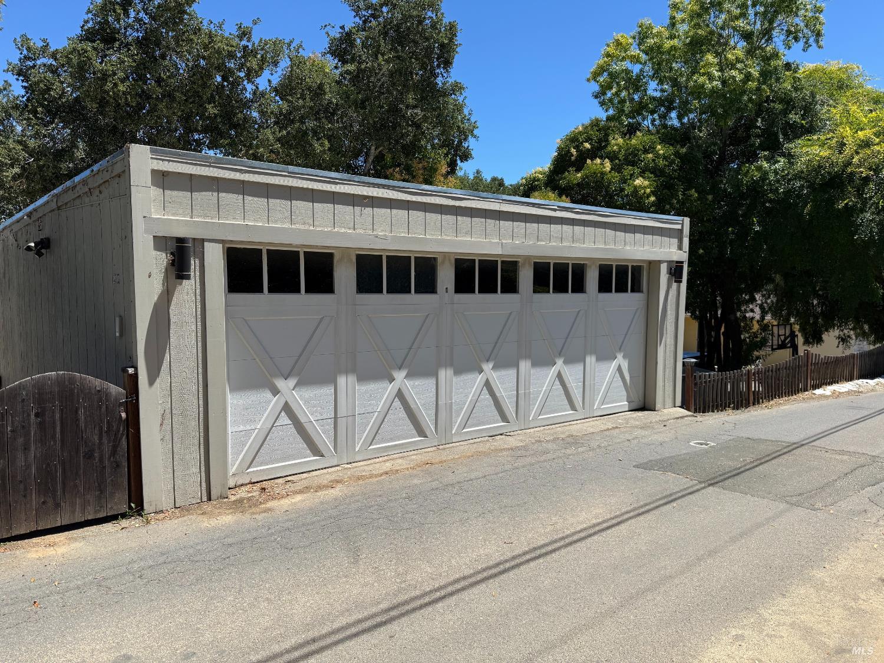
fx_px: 613
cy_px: 332
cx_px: 442
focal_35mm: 24
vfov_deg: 56.8
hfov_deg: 71.6
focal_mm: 6.76
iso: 80
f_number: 1.78
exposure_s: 1/3953
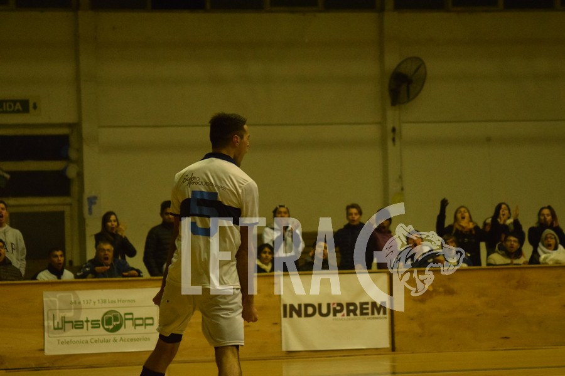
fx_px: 2236
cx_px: 282
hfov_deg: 14.4
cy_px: 188
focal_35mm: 142
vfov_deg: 9.6
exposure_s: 1/400
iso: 5000
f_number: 4
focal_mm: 95
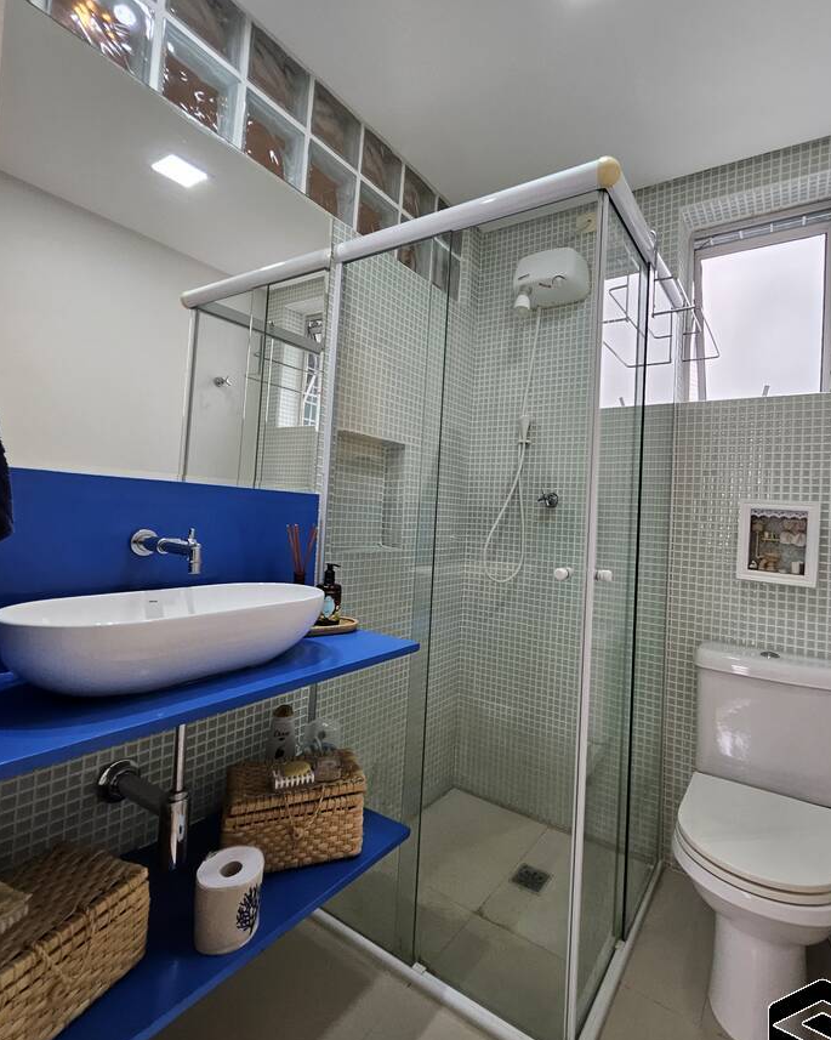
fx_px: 492
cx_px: 466
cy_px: 499
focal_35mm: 16
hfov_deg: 80.0
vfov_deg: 93.1
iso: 80
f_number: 2.2
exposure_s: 1/60
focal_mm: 1.7
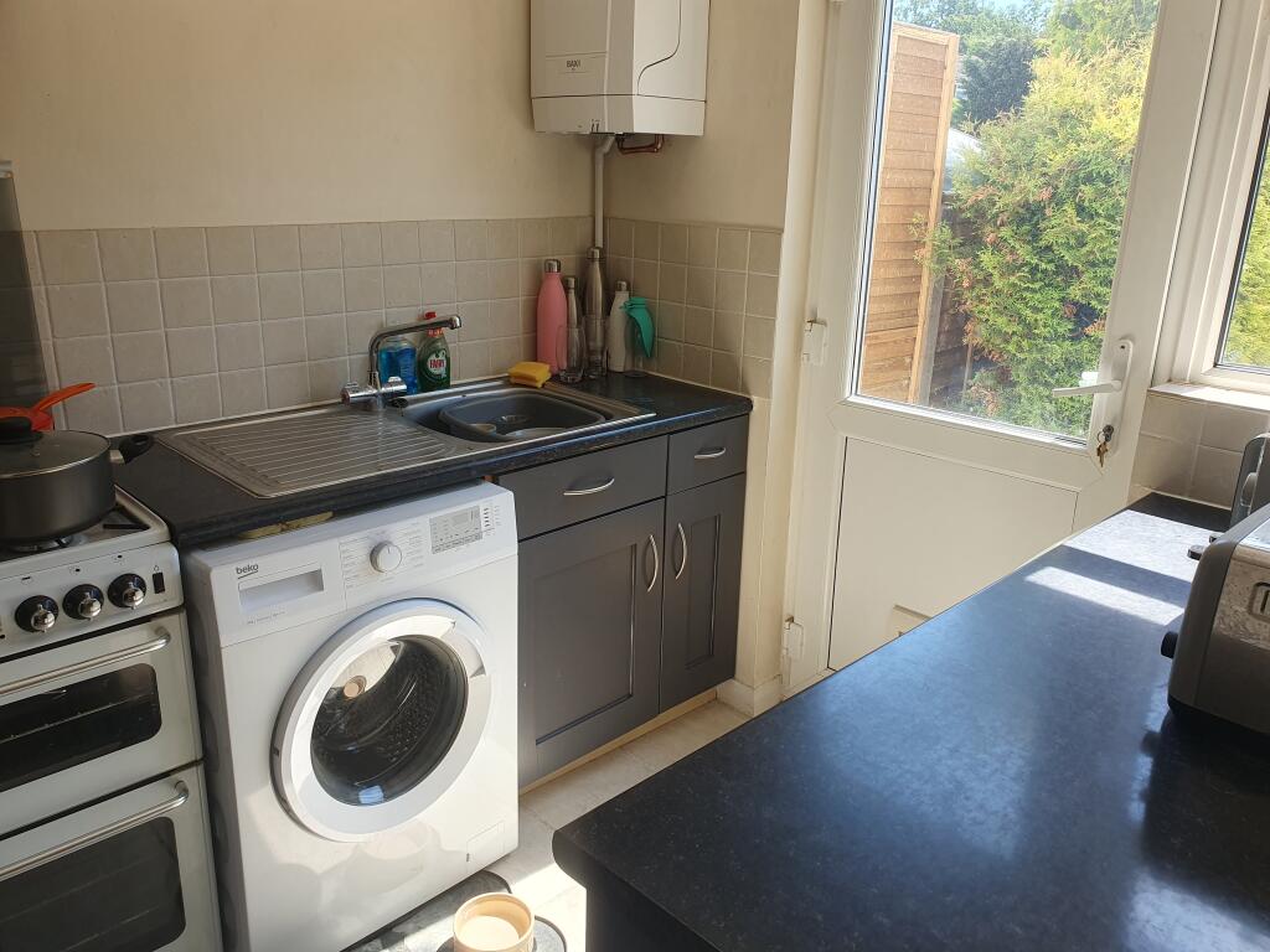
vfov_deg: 53.1
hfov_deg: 67.3
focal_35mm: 26
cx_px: 635
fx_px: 954
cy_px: 476
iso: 50
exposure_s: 1/174
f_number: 2.4
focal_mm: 4.32
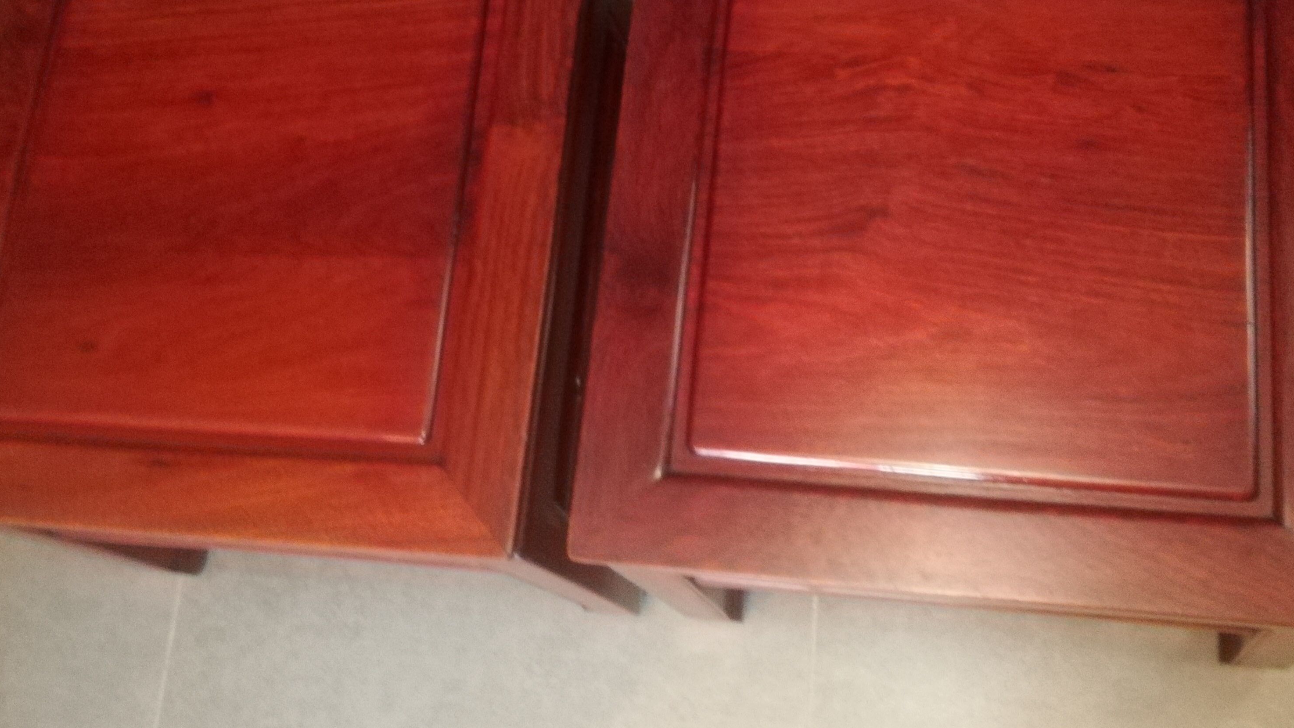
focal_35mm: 44
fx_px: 1510
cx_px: 624
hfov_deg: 46.4
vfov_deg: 26.8
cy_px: 190
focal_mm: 3.83
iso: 1250
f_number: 2.2
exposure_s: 1/14.3
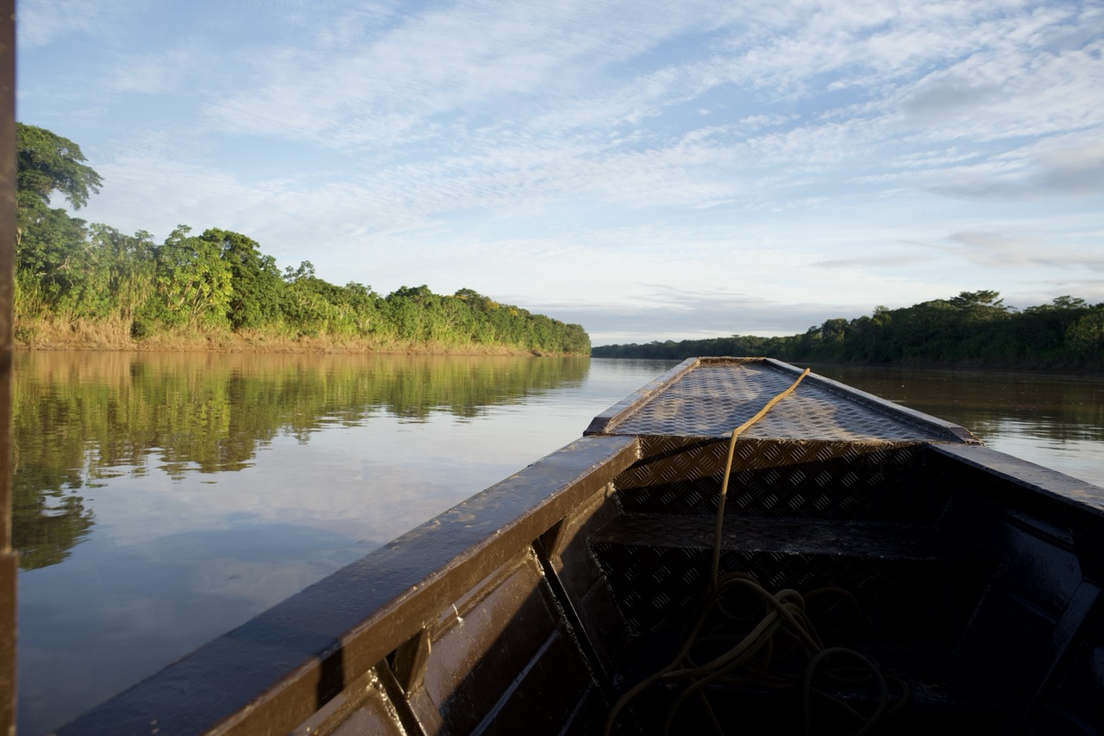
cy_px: 368
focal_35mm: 27
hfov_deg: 67.6
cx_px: 552
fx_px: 825
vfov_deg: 48.1
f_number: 6.3
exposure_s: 1/160
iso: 125
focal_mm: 26.9
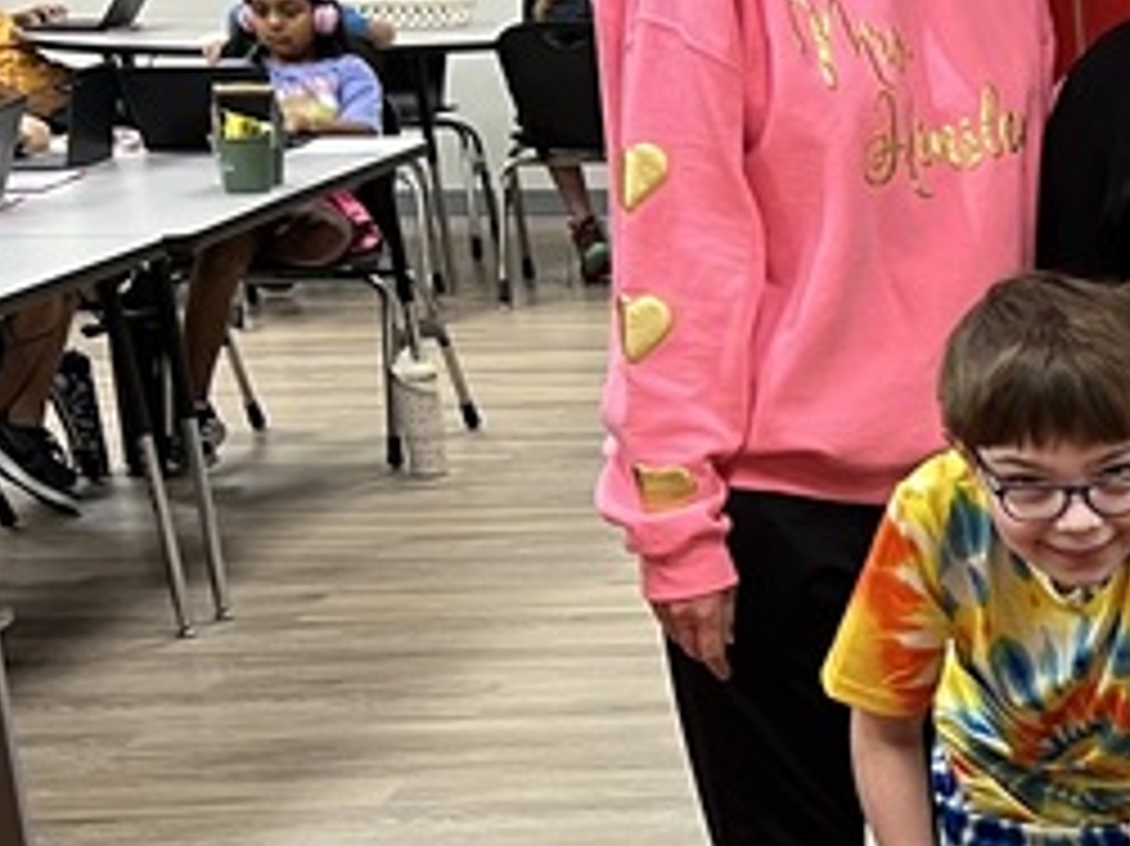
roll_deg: -0.8
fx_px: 3459
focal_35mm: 106
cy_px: 819
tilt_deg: -17.8
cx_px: 1963
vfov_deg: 13.8
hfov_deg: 16.0
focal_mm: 5.7
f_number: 1.5
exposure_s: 1/60
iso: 125
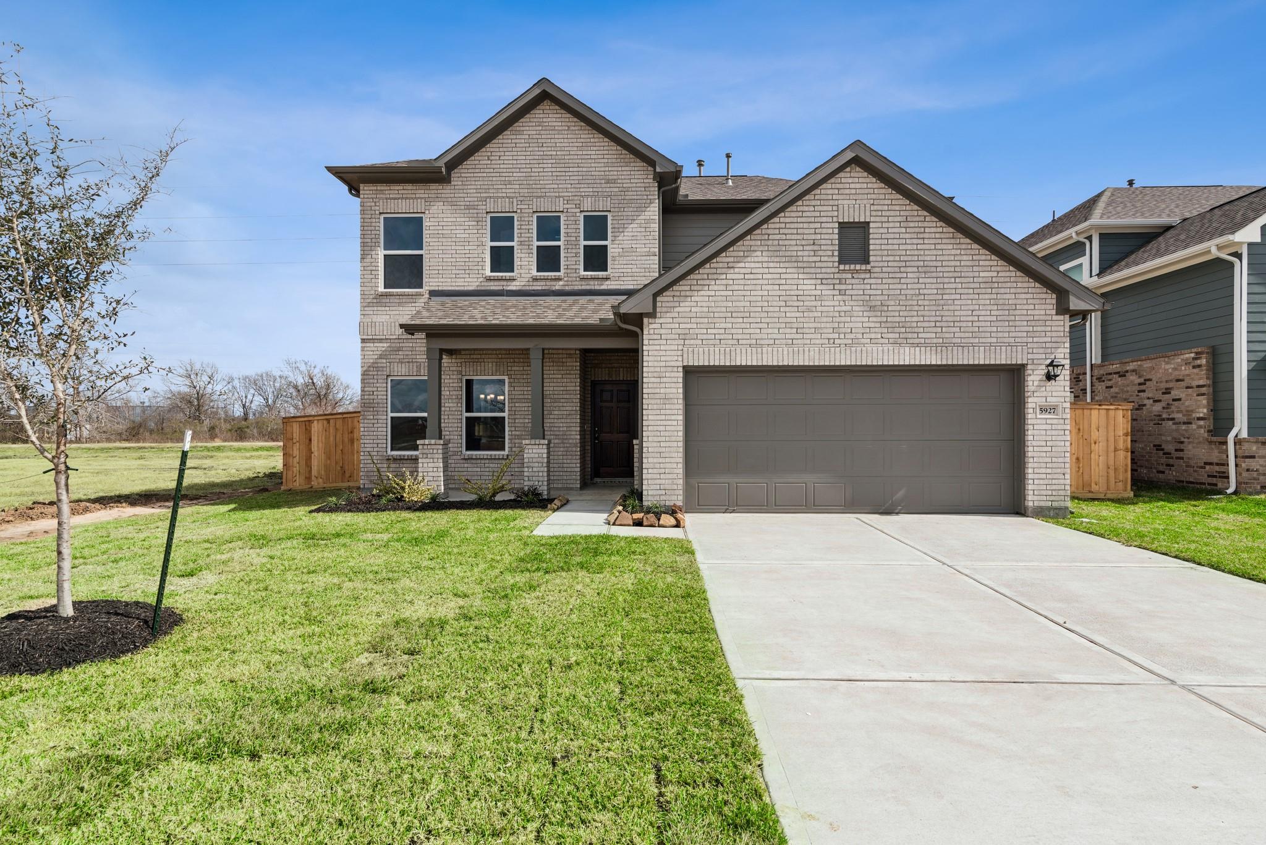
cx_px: 633
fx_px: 668
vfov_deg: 64.6
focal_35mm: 19
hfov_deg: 86.9
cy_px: 422
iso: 100
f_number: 9
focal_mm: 19
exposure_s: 1/200
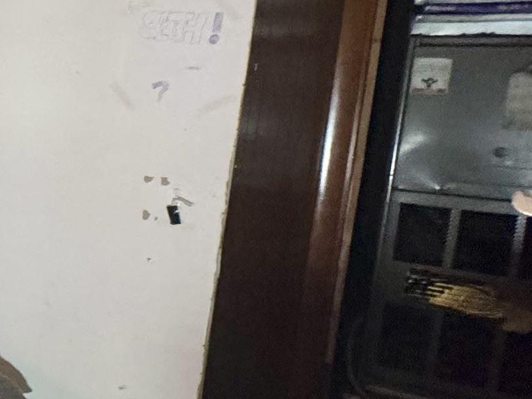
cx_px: -479
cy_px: 154
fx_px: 830
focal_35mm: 54
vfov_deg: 27.0
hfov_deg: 20.6
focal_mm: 2.22
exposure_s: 1/70
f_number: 2.2
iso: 320
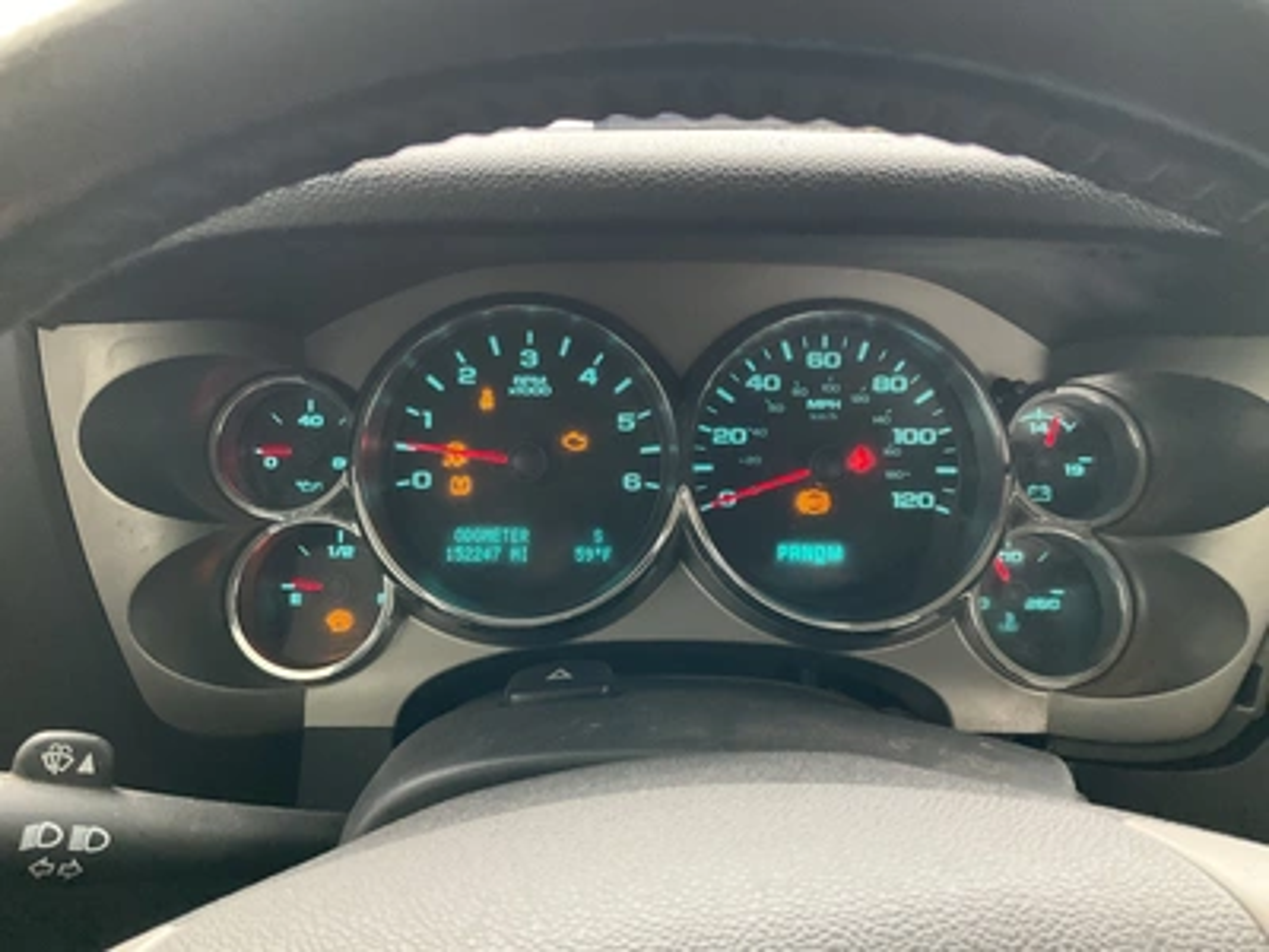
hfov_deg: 61.7
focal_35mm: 29
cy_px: 476
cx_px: 634
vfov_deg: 48.2
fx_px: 1063
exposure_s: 1/60
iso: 250
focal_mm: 3
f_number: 1.8
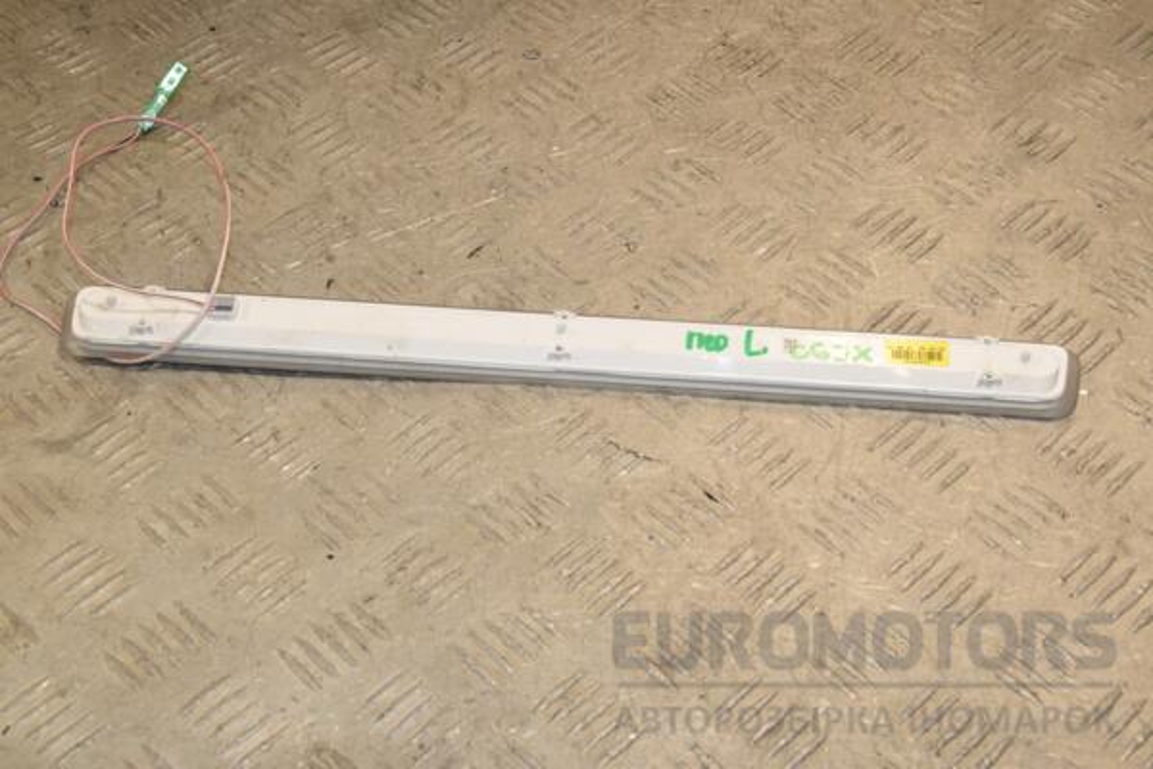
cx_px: 576
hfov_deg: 31.9
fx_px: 2018
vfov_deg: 21.6
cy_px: 384
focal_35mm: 63
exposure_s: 1/200
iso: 800
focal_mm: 42
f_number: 10
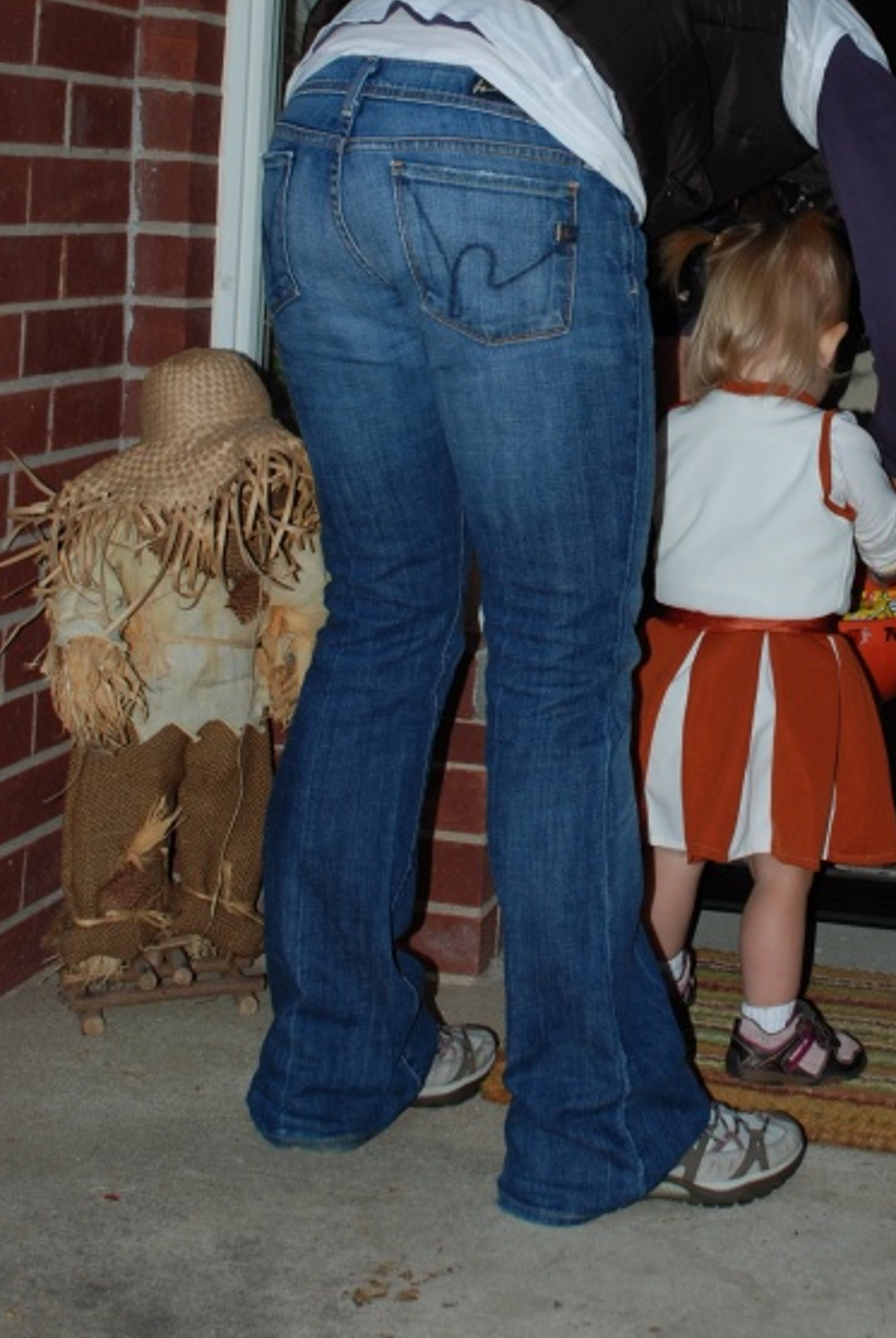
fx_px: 2972
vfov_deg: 25.0
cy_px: 315
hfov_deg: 17.0
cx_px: 697
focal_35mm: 80
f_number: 4.2
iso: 200
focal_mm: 31
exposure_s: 1/60
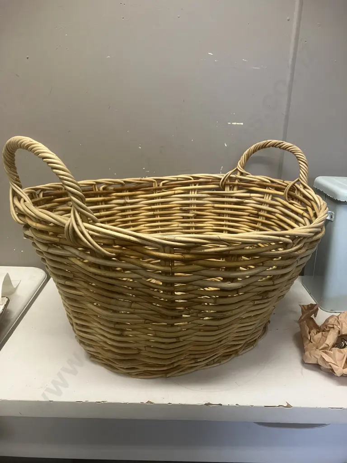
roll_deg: -1.5
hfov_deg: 49.7
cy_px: 232
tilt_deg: -14.4
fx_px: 374
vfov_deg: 63.4
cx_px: 174
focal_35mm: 28
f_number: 1.8
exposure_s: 1/50
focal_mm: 3.99
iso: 80
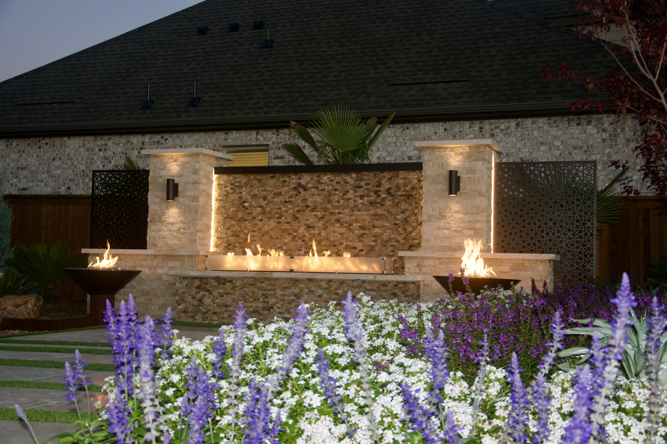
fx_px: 852
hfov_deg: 42.7
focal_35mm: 46
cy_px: 224
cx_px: 337
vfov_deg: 29.2
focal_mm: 30
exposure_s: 1/30
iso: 160
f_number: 5.6
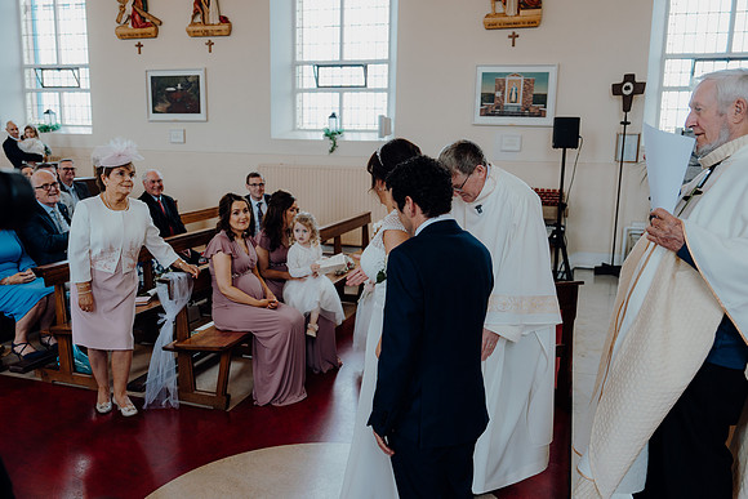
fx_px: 644
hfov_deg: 60.3
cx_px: 374
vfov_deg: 42.3
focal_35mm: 31
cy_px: 250
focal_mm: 31
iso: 320
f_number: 2.8
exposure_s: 1/200
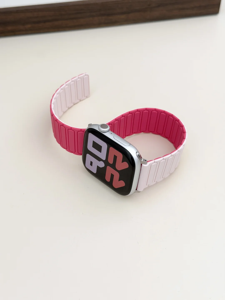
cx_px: 112
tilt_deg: -47.6
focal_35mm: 48
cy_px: 150
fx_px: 416
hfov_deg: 30.3
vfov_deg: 39.7
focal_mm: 6.76
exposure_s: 1/50
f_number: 1.78
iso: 64
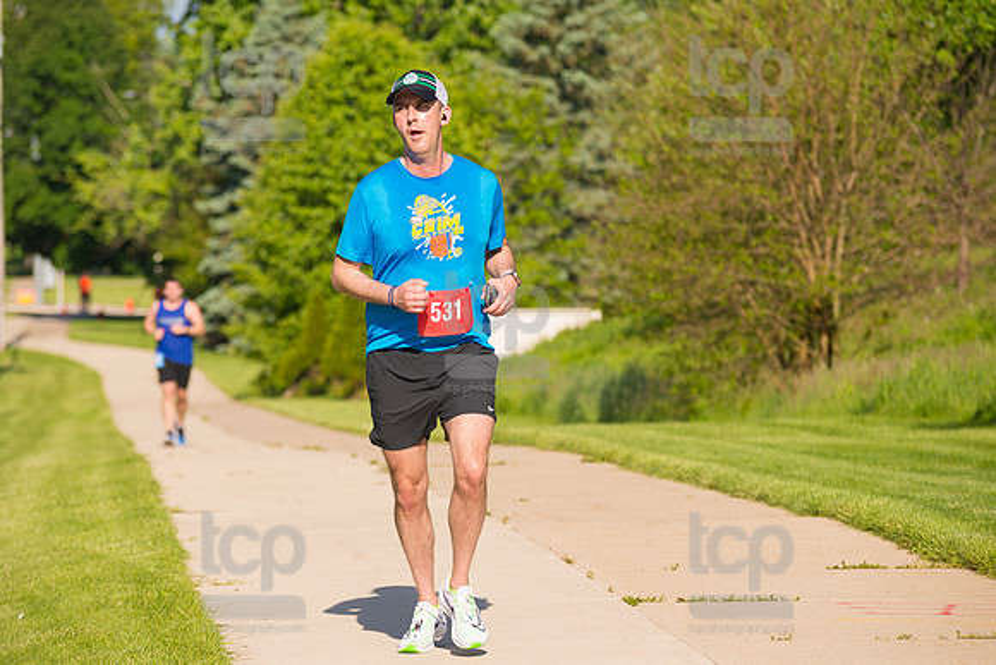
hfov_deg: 12.1
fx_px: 4704
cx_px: 498
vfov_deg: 8.1
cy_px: 332
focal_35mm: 170
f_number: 5.6
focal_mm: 170
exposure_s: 1/2000
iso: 400
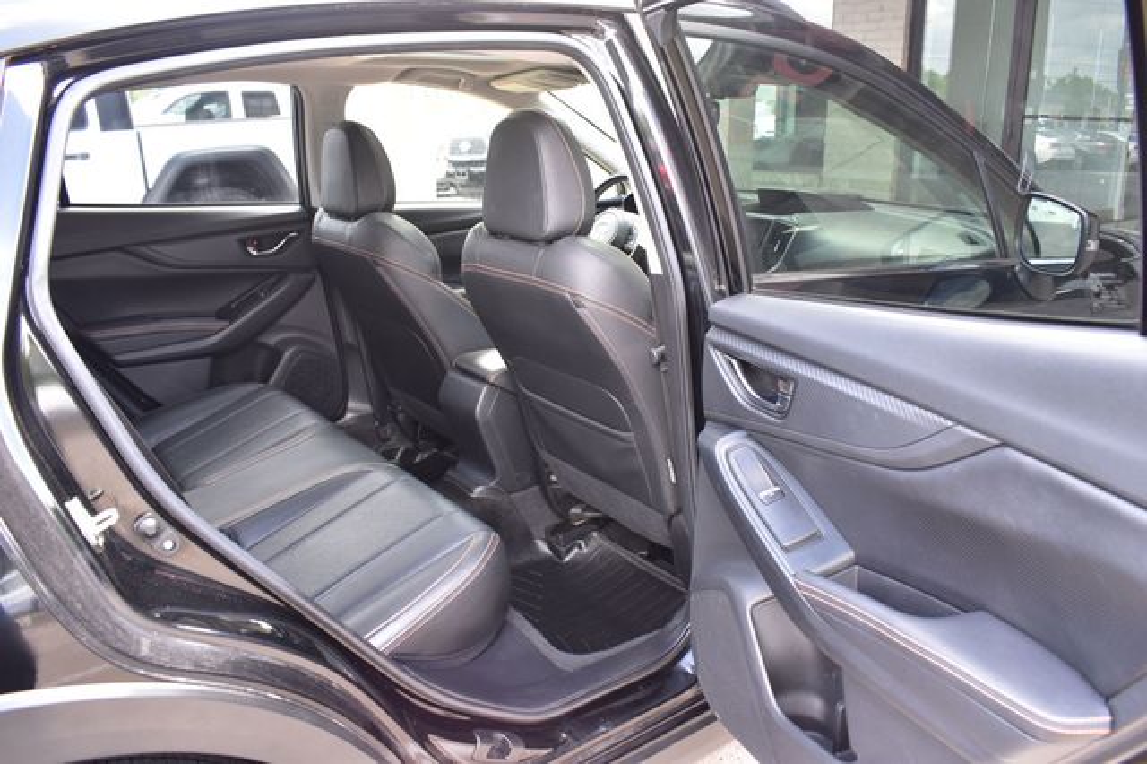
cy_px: 382
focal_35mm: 27
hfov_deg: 67.4
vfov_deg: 47.9
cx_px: 574
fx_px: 860
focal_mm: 18
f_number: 7.1
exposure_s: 1/30
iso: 400
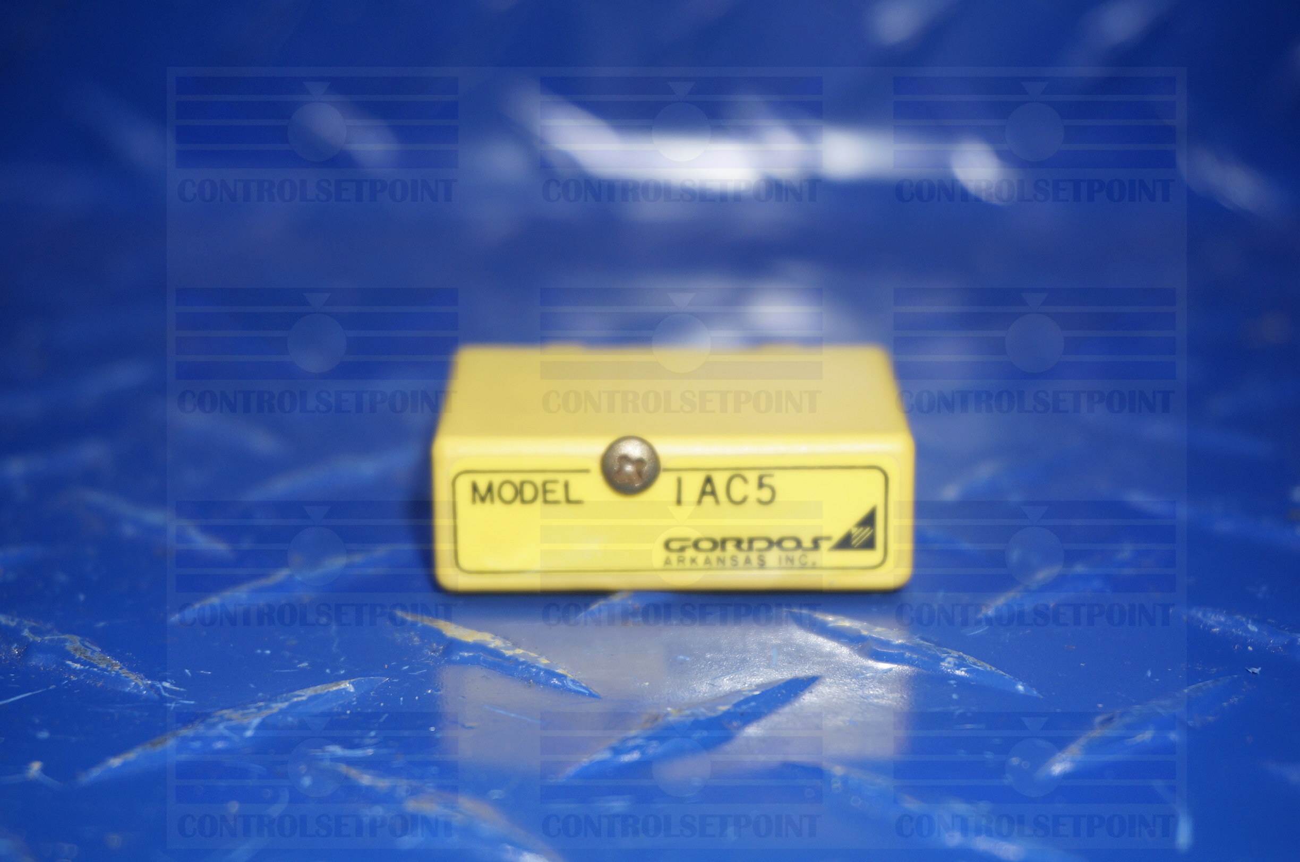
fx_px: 2325
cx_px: 650
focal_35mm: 64
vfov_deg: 21.0
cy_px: 431
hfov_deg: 31.2
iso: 320
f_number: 5.6
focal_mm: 43
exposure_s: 1/80
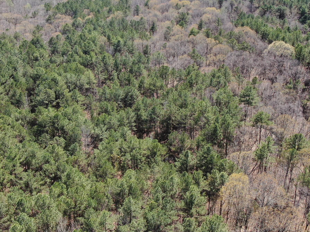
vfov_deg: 34.2
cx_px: 157
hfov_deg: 44.8
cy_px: 95
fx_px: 376
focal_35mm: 42
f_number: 2.8
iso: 100
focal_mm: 4.48
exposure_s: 1/500
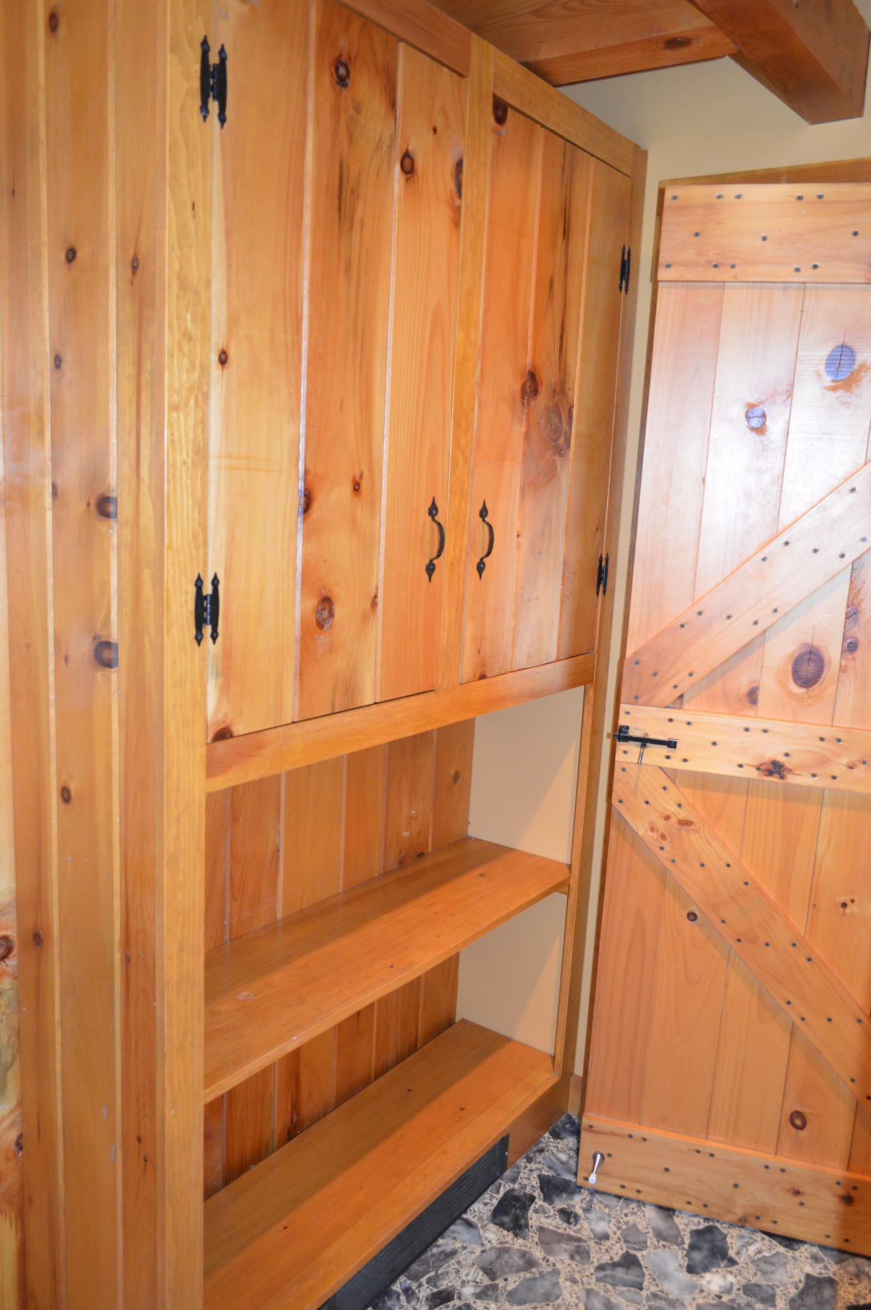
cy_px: 655
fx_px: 982
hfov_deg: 47.8
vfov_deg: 67.4
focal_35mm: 27
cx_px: 436
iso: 900
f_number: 3.5
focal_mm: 18
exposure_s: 1/60
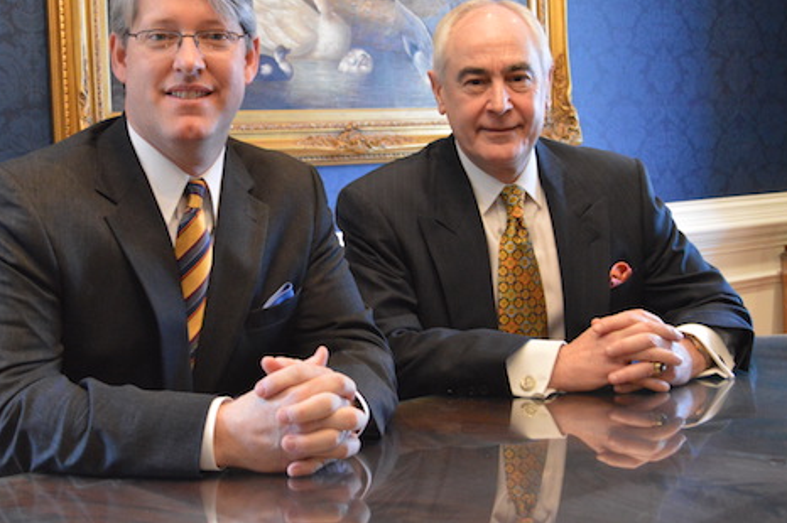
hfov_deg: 34.4
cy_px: 188
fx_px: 1267
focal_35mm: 58
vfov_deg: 23.3
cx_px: 318
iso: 3200
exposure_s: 1/50
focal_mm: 30
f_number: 4.5
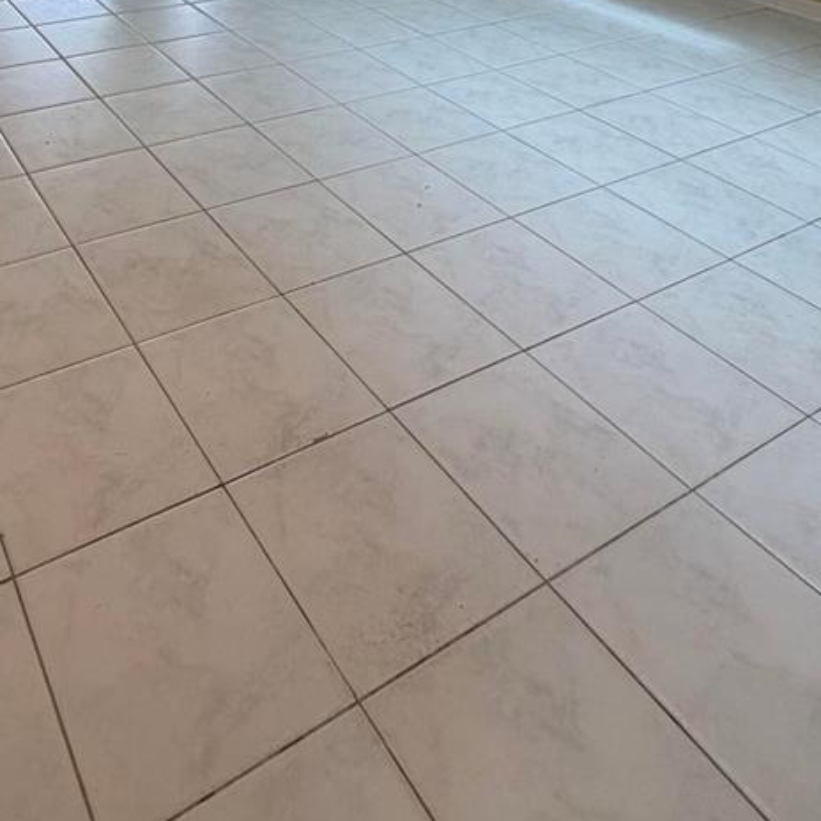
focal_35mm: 32
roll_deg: -2.0
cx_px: 188
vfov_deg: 42.4
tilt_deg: -15.7
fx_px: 859
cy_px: -39
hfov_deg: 48.7
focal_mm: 2.22
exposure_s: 1/120
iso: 250
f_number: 2.2
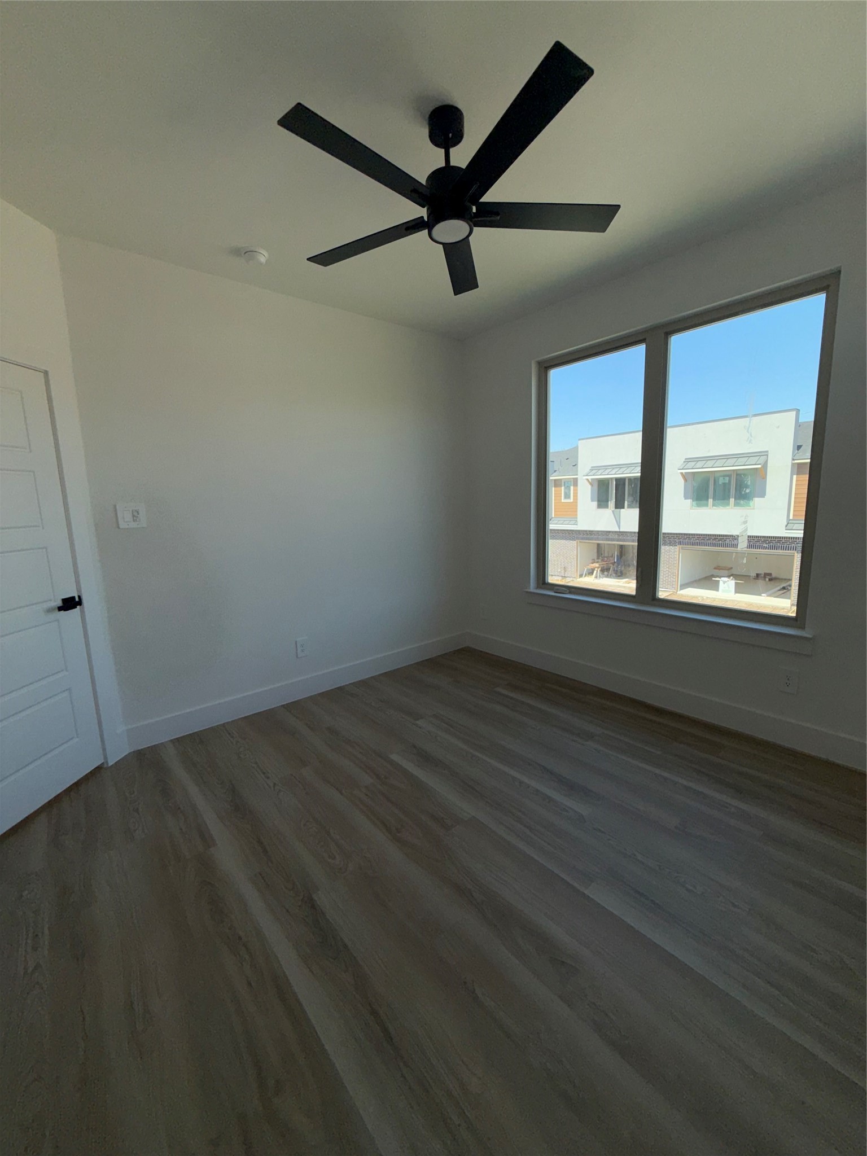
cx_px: 434
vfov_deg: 102.1
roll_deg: +1.5
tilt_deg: -8.2
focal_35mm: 14
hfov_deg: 85.7
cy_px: 578
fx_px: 468
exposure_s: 1/390
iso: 16
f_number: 2.2
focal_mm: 2.22
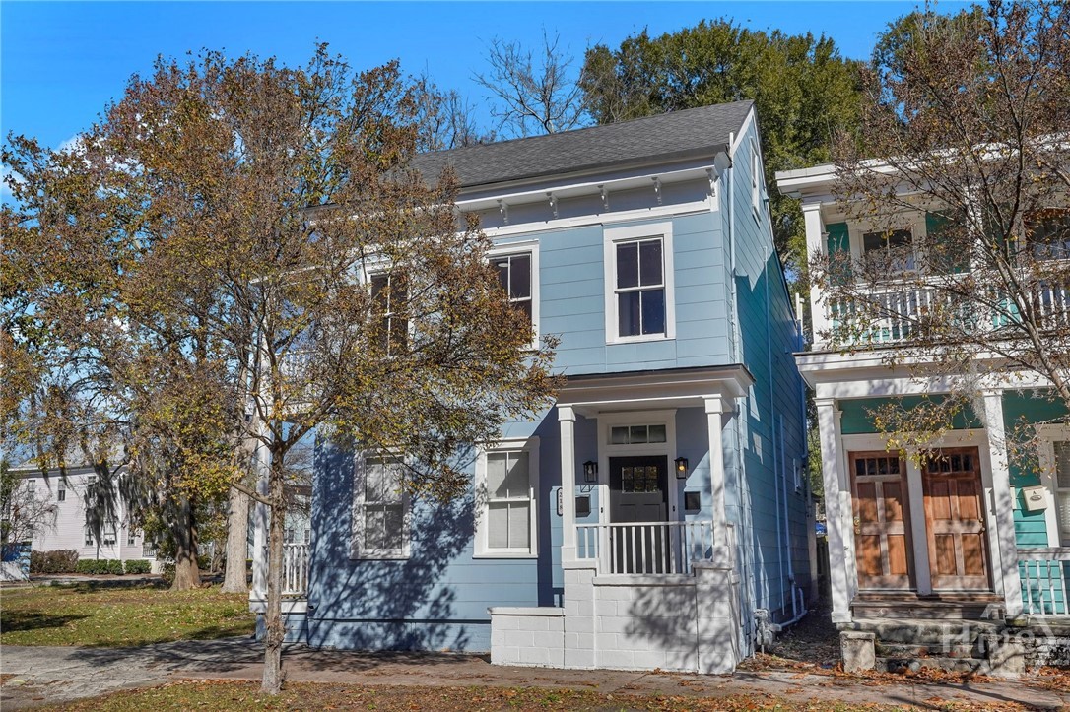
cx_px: 535
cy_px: 356
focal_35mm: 32
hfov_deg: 58.7
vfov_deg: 41.1
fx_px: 951
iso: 320
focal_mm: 32
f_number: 9
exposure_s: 1/1600
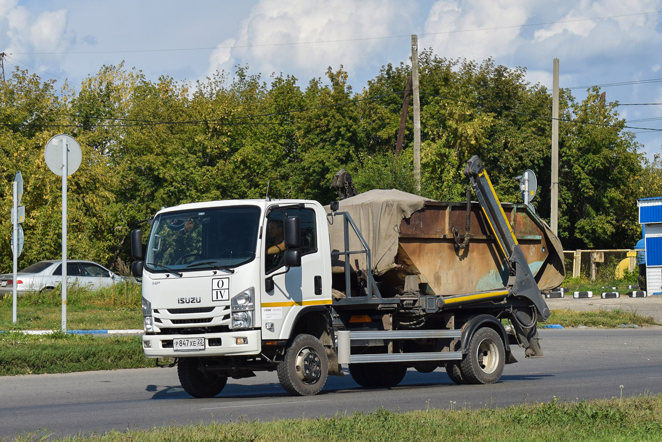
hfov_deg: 24.6
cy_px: 221
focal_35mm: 82
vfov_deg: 16.6
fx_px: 1517
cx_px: 331
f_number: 7.1
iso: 200
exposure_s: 1/1000
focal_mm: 55
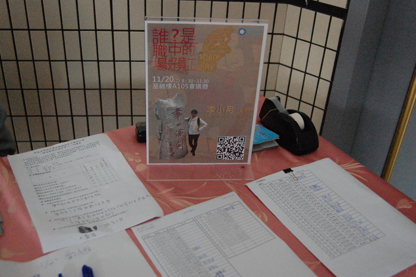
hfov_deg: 49.6
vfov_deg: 34.1
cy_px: 138
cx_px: 208
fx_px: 450
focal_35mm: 39
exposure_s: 1/400
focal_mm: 26
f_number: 4.2
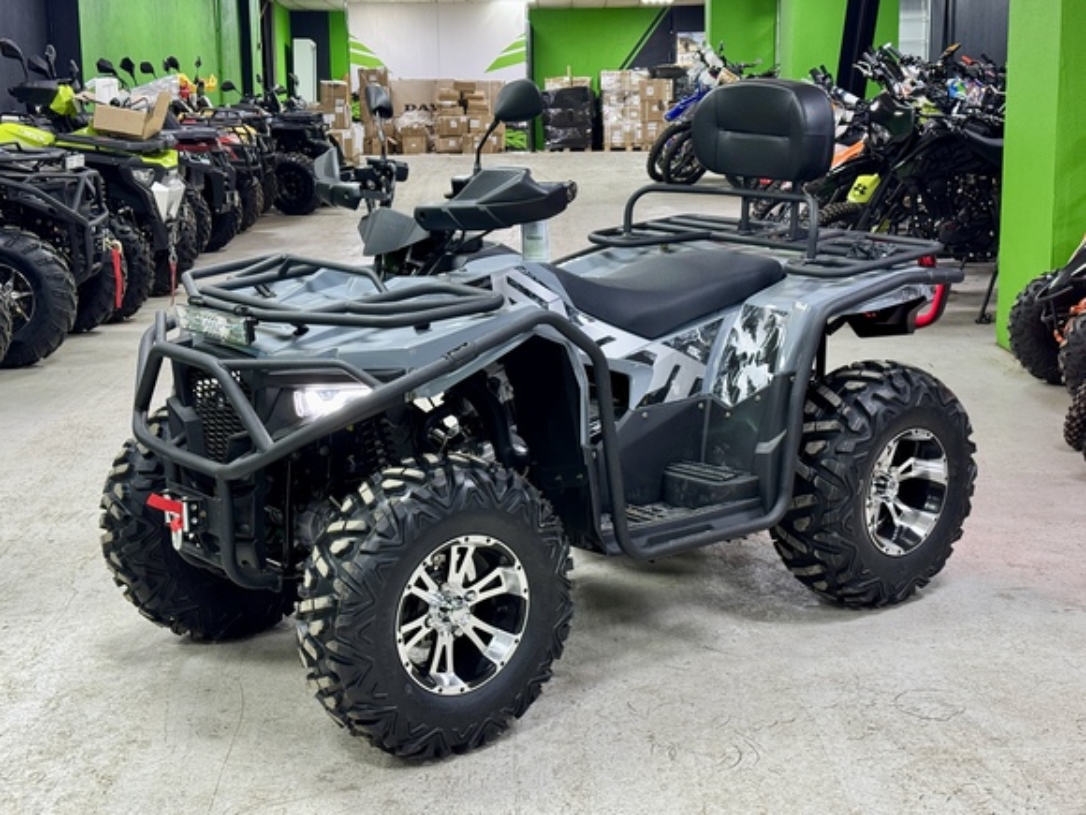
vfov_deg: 30.3
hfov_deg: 39.7
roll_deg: -0.2
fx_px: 1506
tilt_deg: -9.4
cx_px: 543
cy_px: 408
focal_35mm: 48
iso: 200
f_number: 1.78
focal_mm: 6.76
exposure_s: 1/50
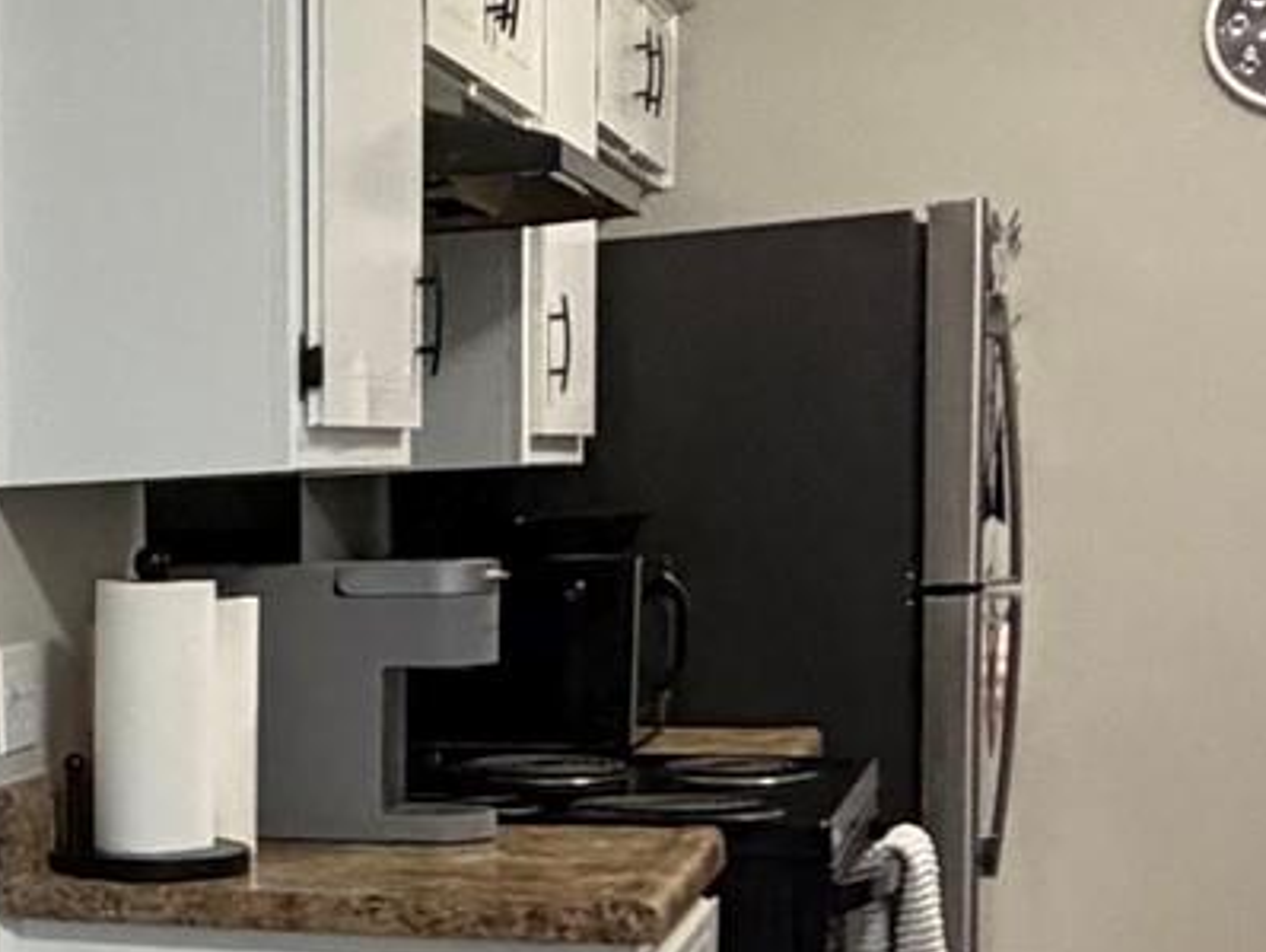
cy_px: 834
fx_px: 2635
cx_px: -608
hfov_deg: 22.4
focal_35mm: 72
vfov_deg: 20.1
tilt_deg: -5.9
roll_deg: +3.1
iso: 500
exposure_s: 1/60
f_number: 2.2
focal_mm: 2.22
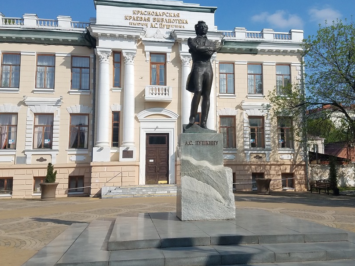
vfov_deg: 36.7
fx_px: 400
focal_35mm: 39
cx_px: 212
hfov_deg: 47.6
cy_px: 110
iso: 40
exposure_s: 1/3120
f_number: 1.7
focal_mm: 4.2
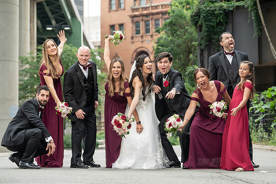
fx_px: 775
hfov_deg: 20.2
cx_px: 159
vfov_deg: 13.6
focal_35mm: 101
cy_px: 101
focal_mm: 87
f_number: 4
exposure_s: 1/250
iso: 400
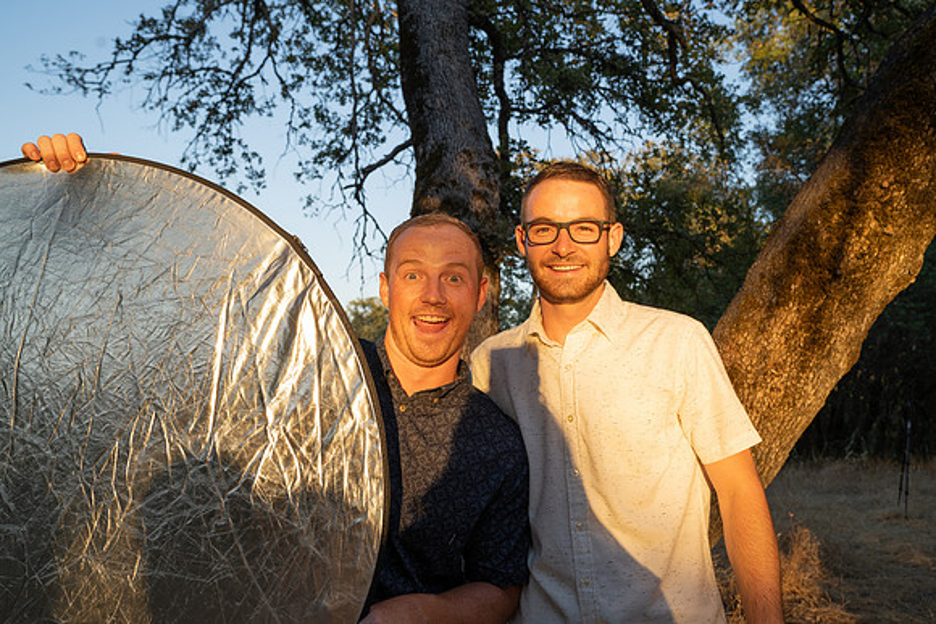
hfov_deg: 60.3
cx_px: 468
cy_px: 312
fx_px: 806
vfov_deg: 42.3
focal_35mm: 31
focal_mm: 31
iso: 200
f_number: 6.3
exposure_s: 1/125
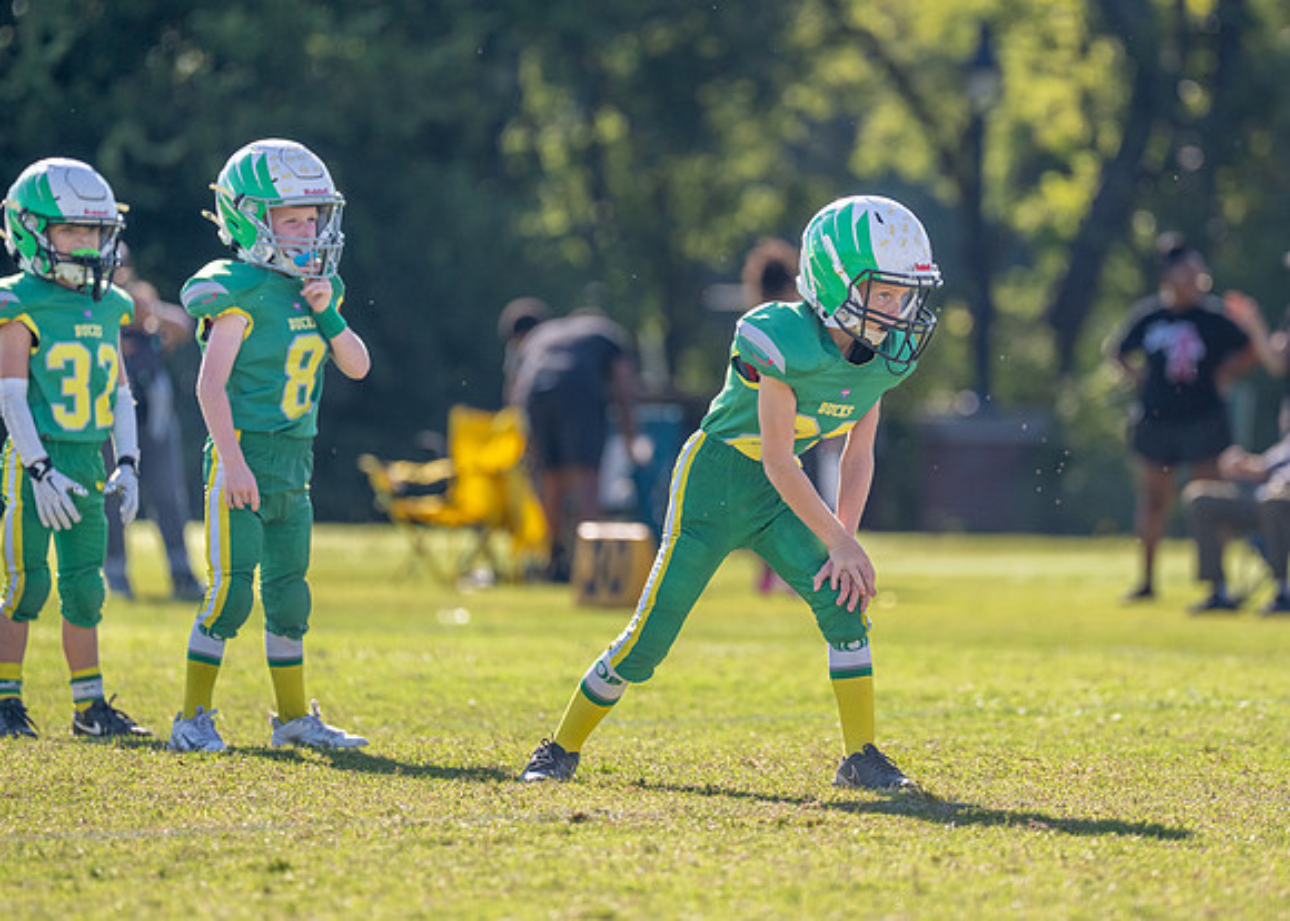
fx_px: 11111
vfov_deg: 4.7
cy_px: 414
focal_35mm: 303
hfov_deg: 6.6
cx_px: 807
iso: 250
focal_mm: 200
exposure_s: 1/2500
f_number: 2.8
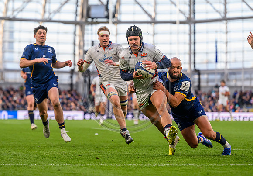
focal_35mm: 197
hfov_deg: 10.3
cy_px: 73
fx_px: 1399
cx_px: 127
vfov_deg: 7.2
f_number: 3.5
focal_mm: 150
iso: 1600
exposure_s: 1/1600
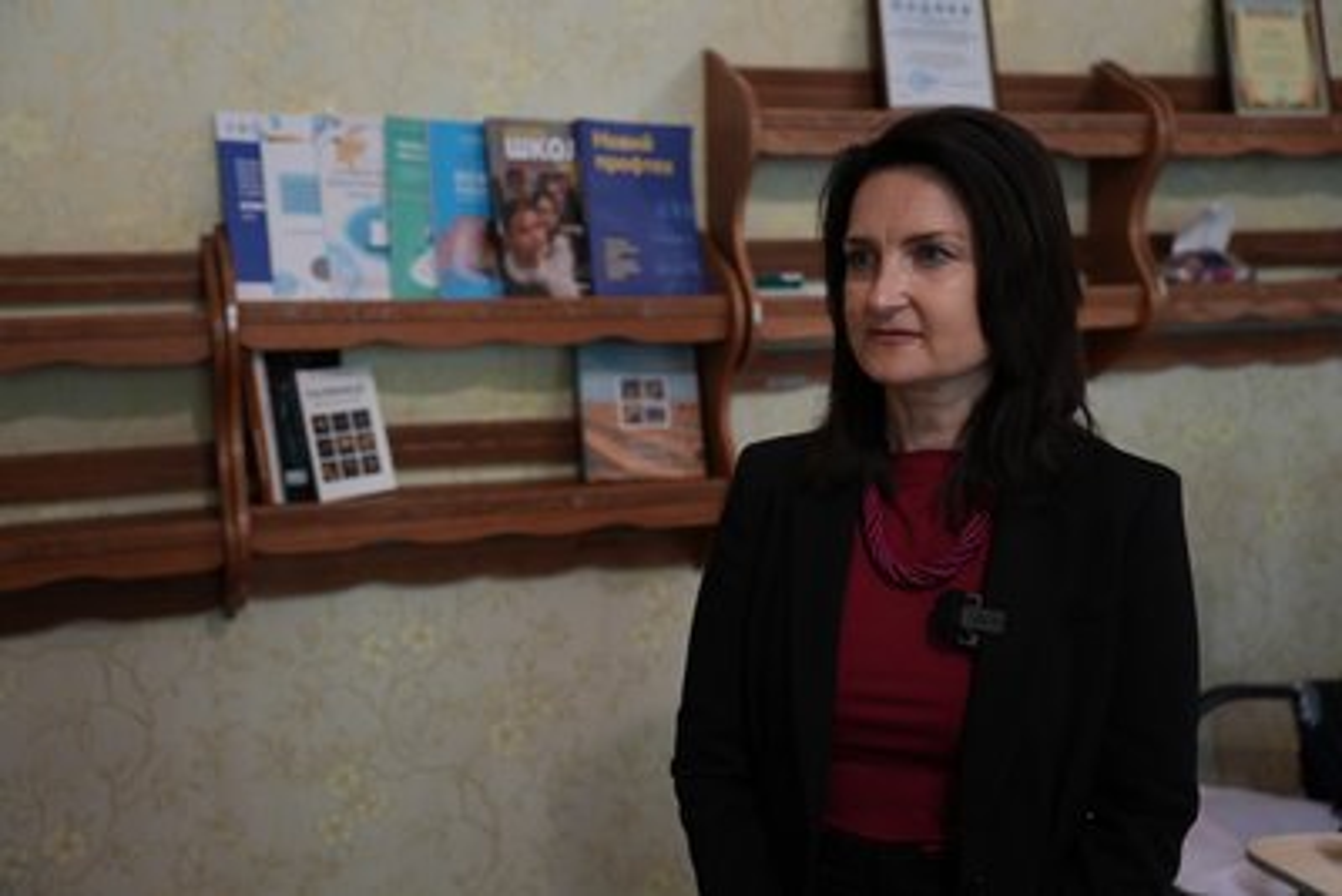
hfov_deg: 50.7
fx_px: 1417
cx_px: 671
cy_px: 448
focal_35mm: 38
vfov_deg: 35.1
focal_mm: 38
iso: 1000
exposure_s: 1/100
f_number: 2.8
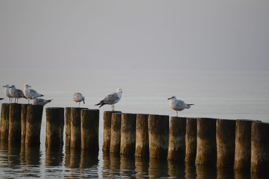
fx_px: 1607
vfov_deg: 6.4
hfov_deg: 9.6
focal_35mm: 215
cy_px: 96
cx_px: 131
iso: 1600
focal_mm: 200
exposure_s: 1/1250
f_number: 4
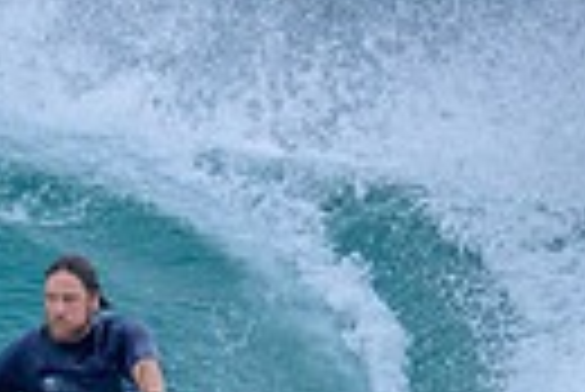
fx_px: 57914
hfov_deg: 0.6
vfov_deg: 0.4
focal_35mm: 3560
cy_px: 543
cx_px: -198
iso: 2000
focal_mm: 800
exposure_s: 1/2000
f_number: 6.3
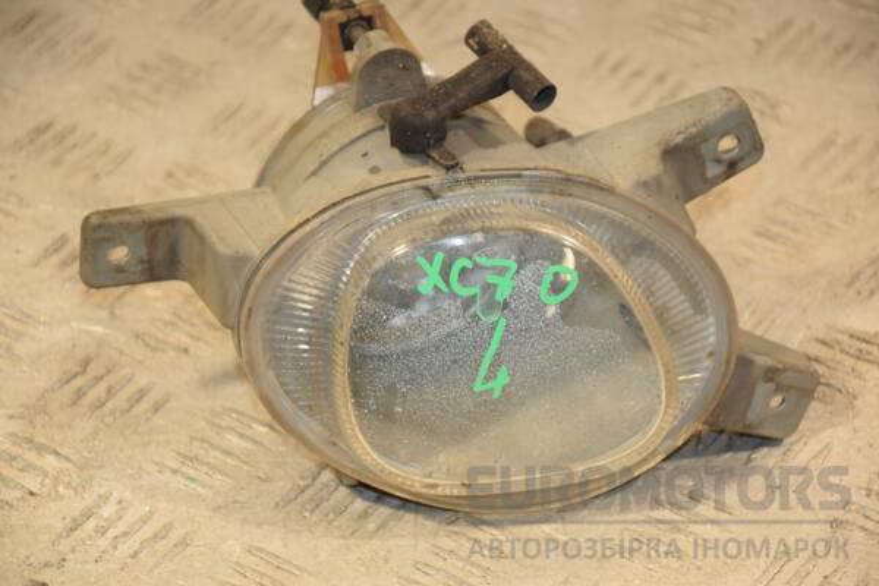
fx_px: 3589
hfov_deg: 14.0
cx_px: 440
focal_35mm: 147
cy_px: 293
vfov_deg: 9.3
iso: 800
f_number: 5.6
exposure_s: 1/160
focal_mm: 98
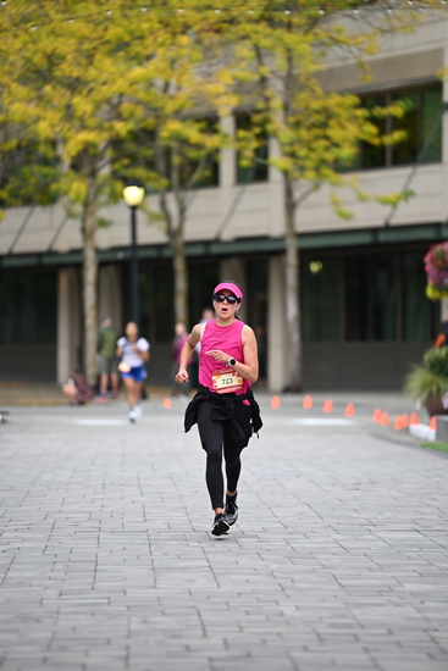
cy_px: 336
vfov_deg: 10.3
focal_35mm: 200
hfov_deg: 6.9
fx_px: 3731
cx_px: 224
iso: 640
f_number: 2.8
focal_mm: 200
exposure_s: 1/2000
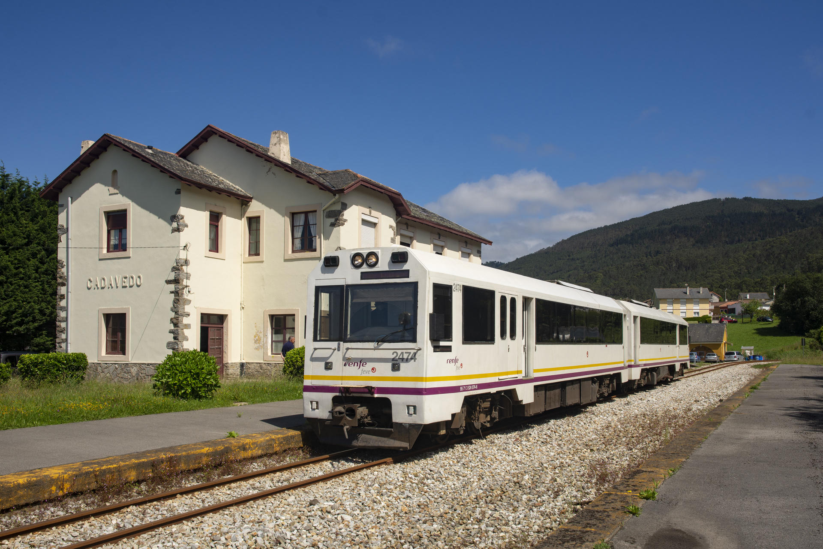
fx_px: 754
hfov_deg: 57.2
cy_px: 274
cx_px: 412
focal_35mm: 33
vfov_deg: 40.0
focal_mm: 22
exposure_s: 1/400
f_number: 8
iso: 100
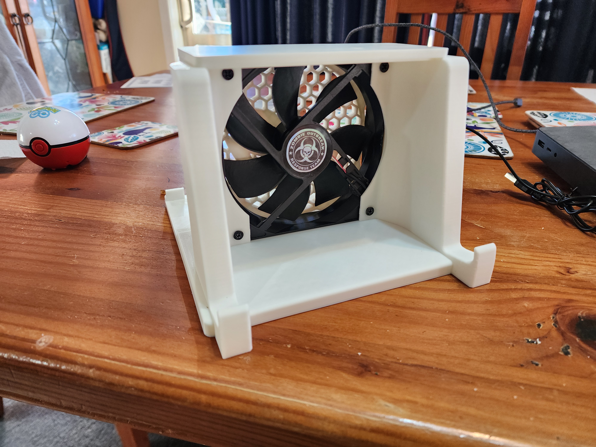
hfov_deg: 73.9
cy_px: 224
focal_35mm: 23
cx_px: 298
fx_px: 396
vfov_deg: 58.9
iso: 200
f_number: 1.8
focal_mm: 6.4
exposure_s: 1/100
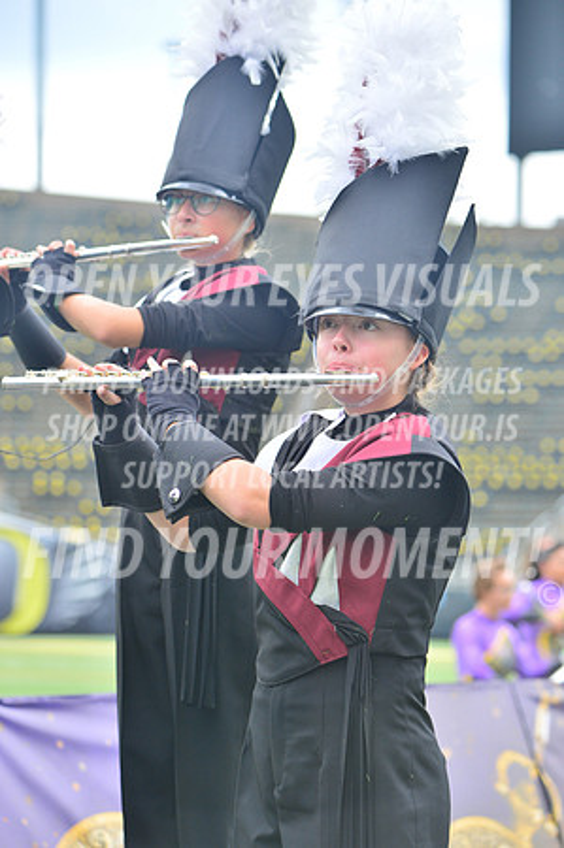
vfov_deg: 14.7
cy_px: 424
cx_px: 282
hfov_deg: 9.8
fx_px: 3297
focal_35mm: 140
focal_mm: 140
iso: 400
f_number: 5.6
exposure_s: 1/320
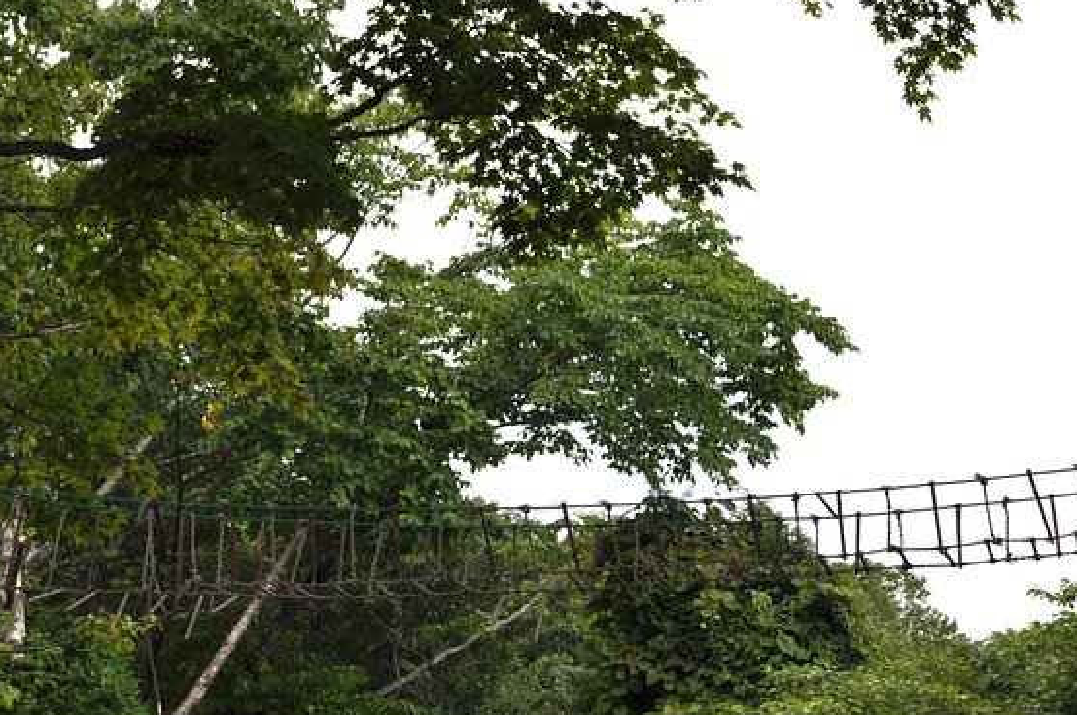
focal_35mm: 111
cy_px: 402
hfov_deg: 18.2
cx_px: 916
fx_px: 3317
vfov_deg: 12.3
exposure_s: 1/400
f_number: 10
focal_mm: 40
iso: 200
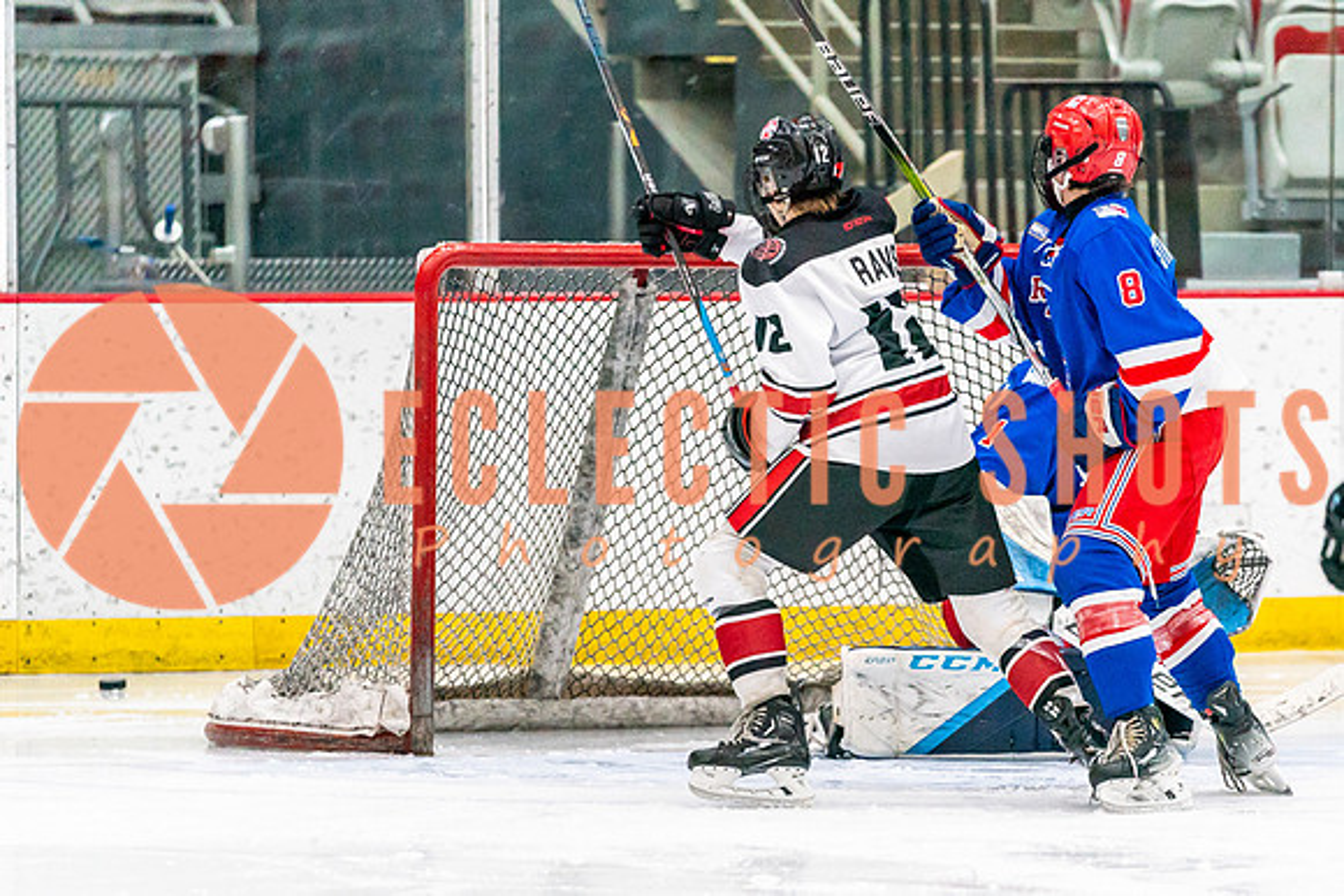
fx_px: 11792
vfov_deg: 4.4
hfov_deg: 6.5
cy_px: 633
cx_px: 766
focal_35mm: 316
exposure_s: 1/1250
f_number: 2.8
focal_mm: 200
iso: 3200
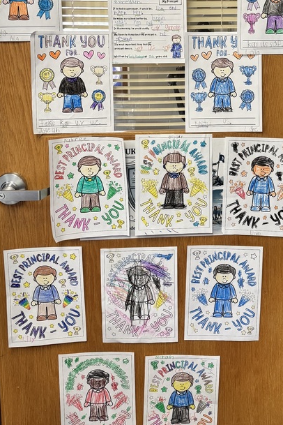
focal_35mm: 42
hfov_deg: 31.5
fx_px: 495
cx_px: 202
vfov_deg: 44.2
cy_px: 87
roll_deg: +0.3
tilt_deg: -5.7
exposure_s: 1/60
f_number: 1.78
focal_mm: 6.76
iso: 200
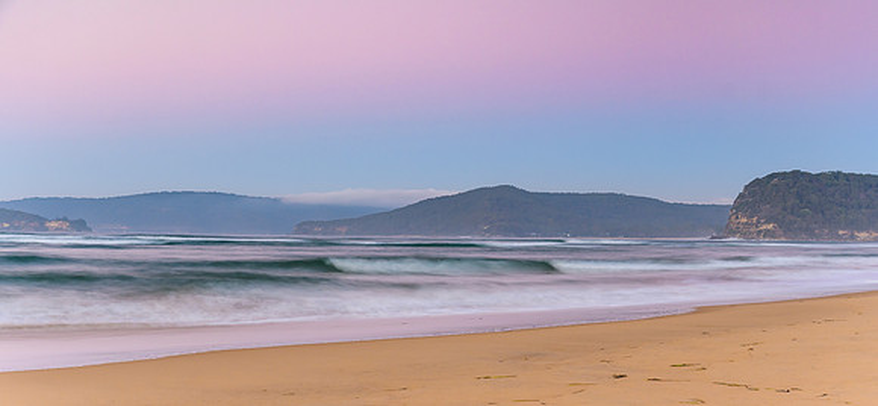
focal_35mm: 63
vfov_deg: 16.4
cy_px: 288
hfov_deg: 34.8
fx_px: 1400
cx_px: 440
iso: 200
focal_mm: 38
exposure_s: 3
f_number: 5.6
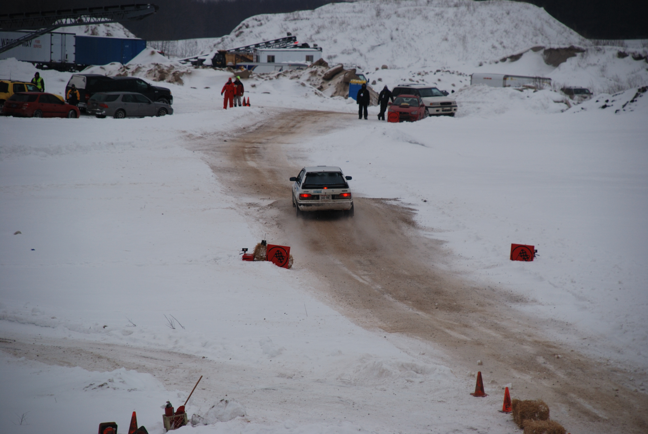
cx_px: 324
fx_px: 3649
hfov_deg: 10.1
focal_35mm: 202
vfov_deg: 6.8
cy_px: 217
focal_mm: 135
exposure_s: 1/500
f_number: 5.6
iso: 200
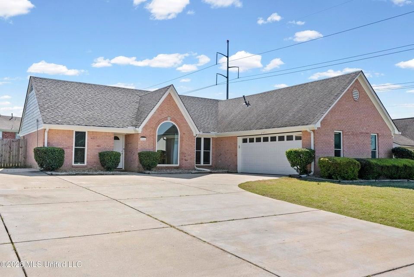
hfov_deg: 60.3
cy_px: 138
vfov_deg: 42.4
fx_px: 357
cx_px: 207
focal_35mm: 31
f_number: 9
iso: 800
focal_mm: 31
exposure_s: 1/1250
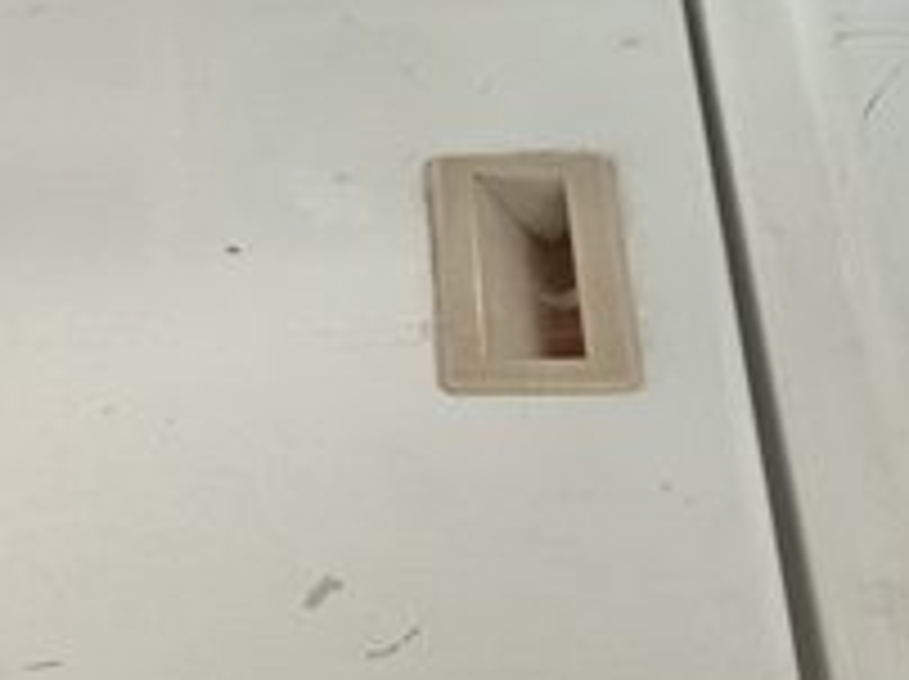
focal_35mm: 142
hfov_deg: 13.6
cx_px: -144
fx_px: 3724
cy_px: 811
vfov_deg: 10.3
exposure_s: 1/30
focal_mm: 4.7
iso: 448
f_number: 1.79
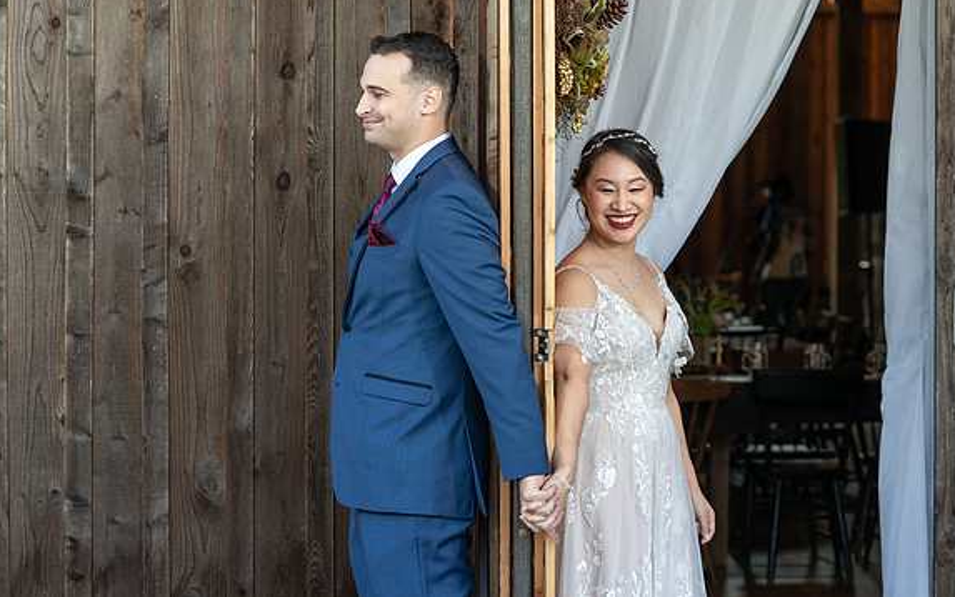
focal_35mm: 96
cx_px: 459
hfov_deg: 21.6
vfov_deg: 13.6
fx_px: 2498
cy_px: 266
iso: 250
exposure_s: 1/200
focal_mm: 89
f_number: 4
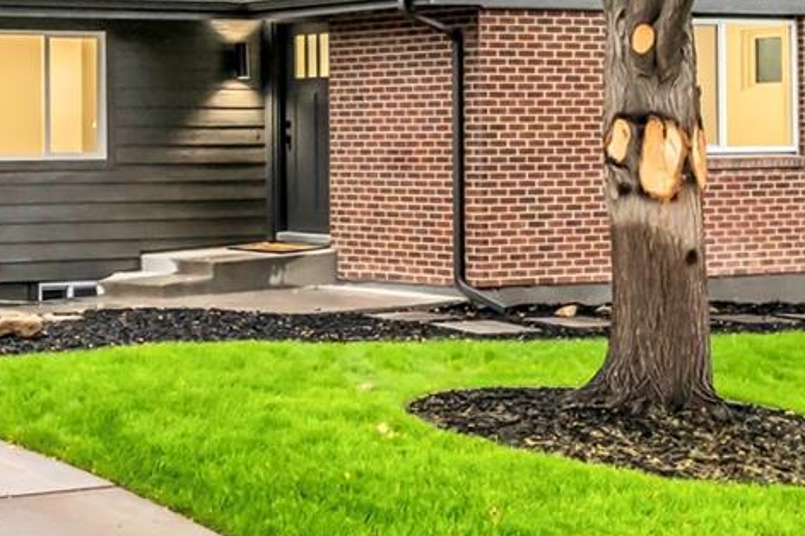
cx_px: 2
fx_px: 2281
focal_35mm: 102
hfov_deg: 19.4
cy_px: 152
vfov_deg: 13.4
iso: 1250
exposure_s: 1/15
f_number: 8
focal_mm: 30
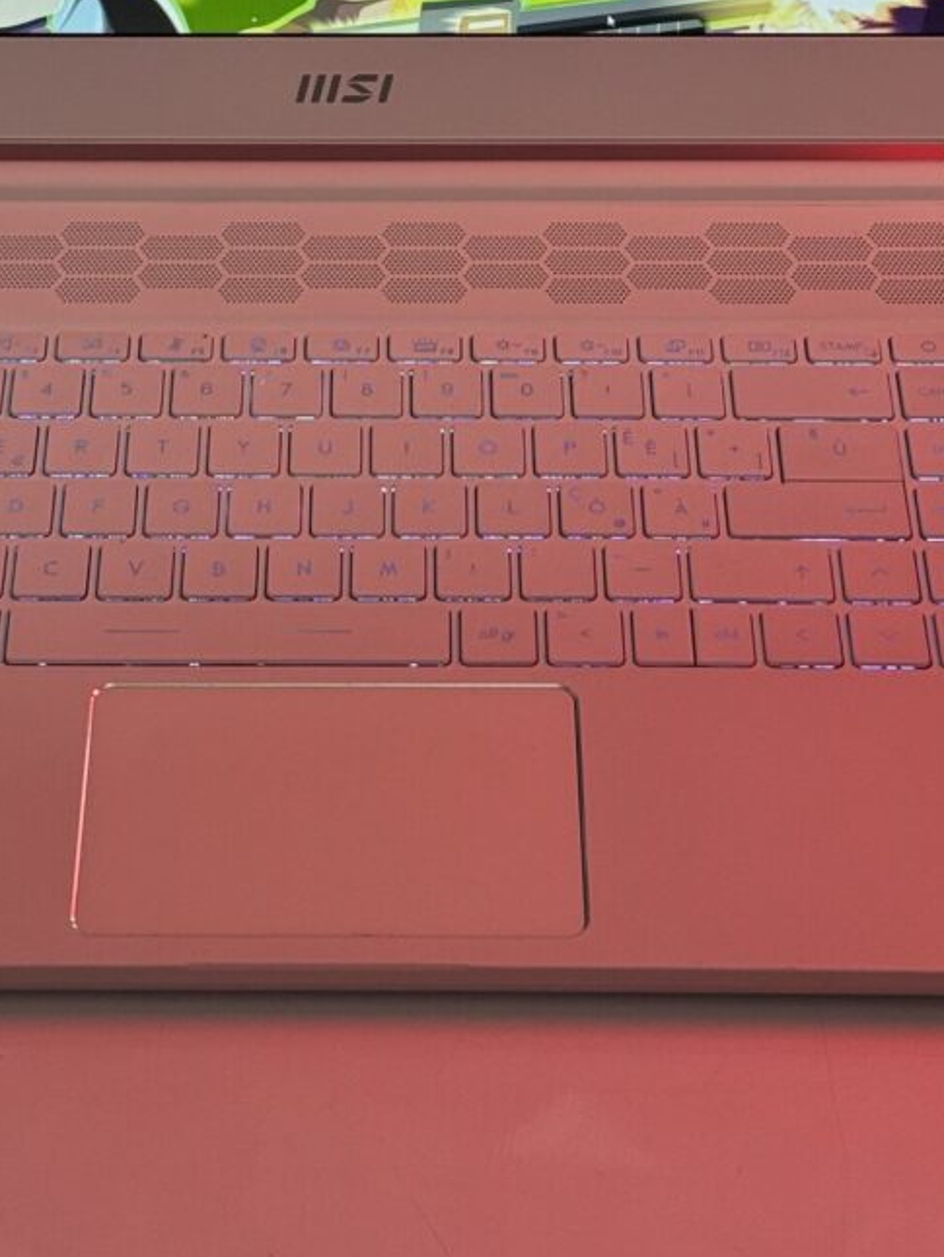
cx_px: 321
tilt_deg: -37.9
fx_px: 3597
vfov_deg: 19.4
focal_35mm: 99
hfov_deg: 14.9
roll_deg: +0.2
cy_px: 63
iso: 64
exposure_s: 1/120
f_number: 1.78
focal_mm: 6.76
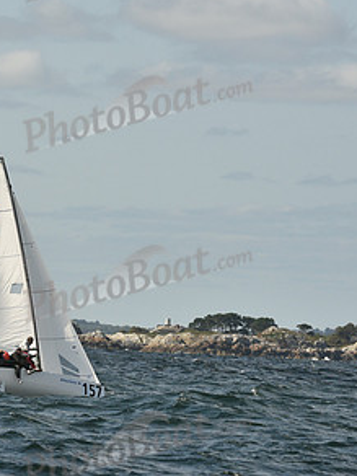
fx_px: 5253
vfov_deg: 5.2
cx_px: -60
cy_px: 218
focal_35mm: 382
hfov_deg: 3.9
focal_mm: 200
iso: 320
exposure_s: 1/1600
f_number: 6.3
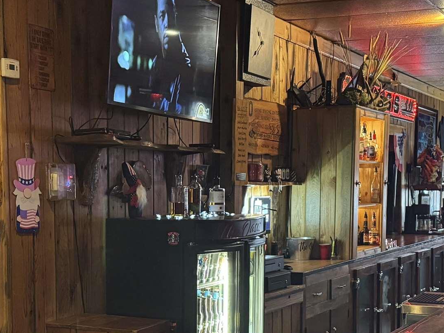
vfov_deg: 21.3
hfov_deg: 28.5
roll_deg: -0.2
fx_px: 872
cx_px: 166
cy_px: 267
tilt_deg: -5.4
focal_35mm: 68
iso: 1000
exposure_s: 1/40
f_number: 1.78
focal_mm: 6.76
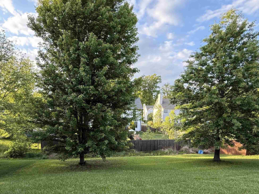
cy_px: 129
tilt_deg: -5.0
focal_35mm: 22
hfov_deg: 75.8
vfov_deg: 59.7
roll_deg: -1.2
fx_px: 165
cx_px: 108
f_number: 2.2
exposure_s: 1/99
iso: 64
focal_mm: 2.22
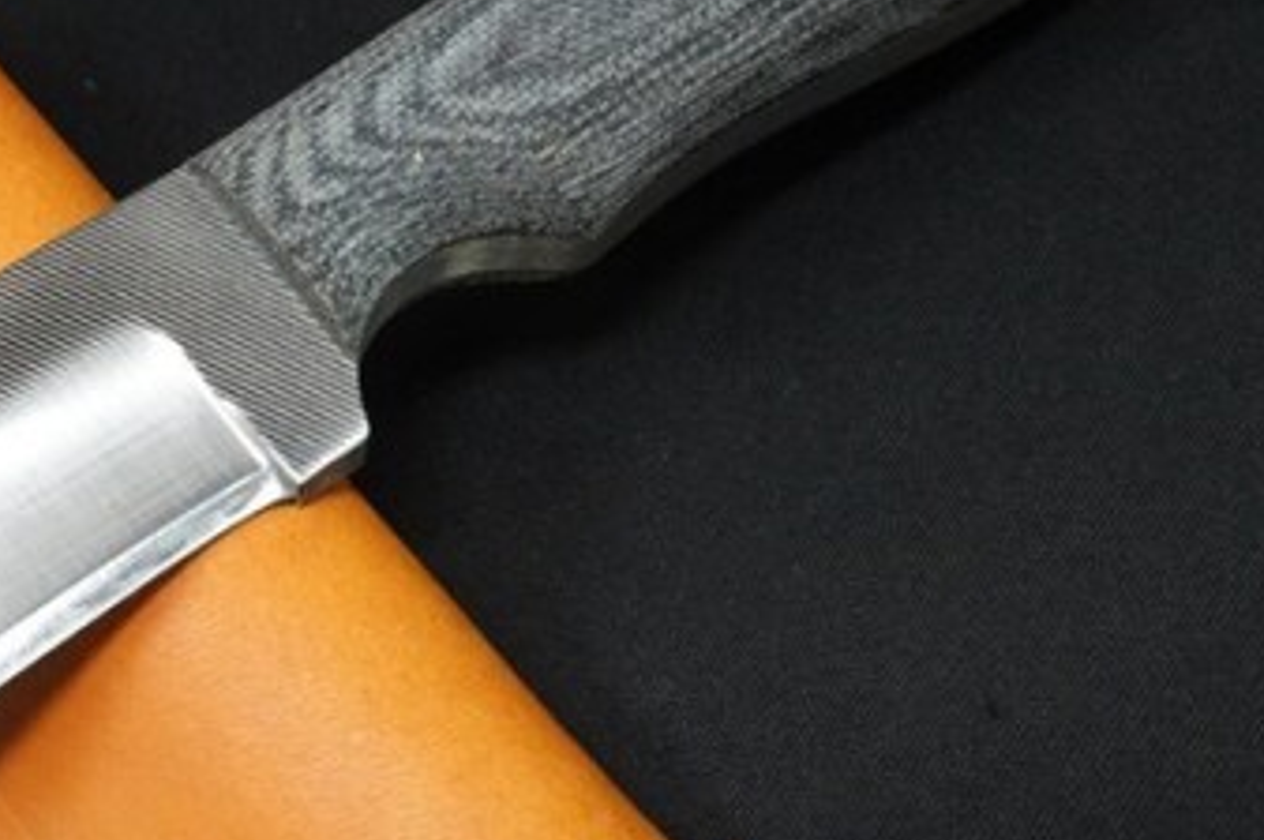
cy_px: 379
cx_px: 158
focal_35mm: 57
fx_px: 1999
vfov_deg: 23.7
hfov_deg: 33.5
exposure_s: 1/30
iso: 1000
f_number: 10
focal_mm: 11.29
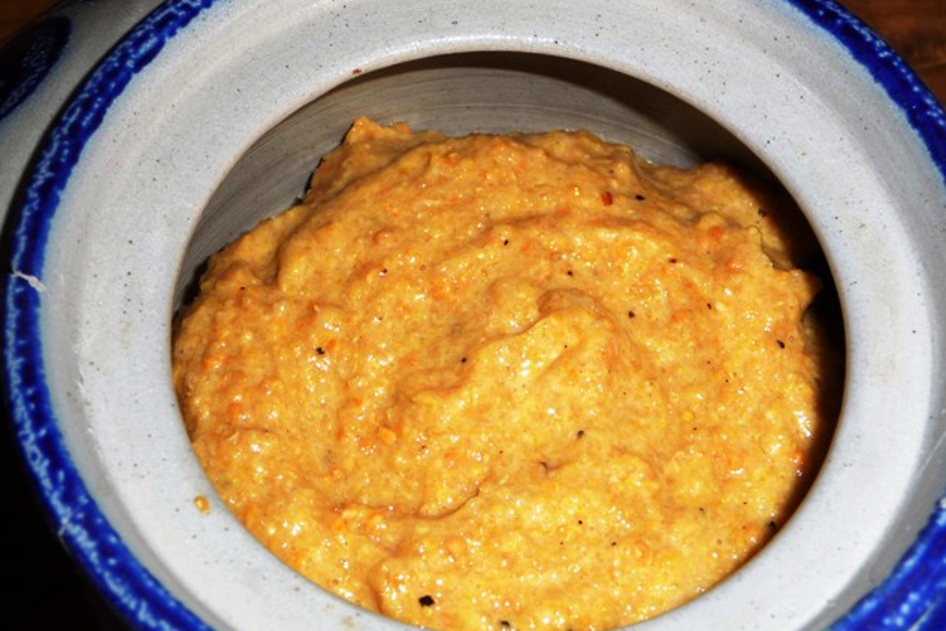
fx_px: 1603
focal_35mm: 61
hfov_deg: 32.9
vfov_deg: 22.3
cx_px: 469
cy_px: 313
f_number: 4.4
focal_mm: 9.8
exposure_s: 1/30
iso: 100
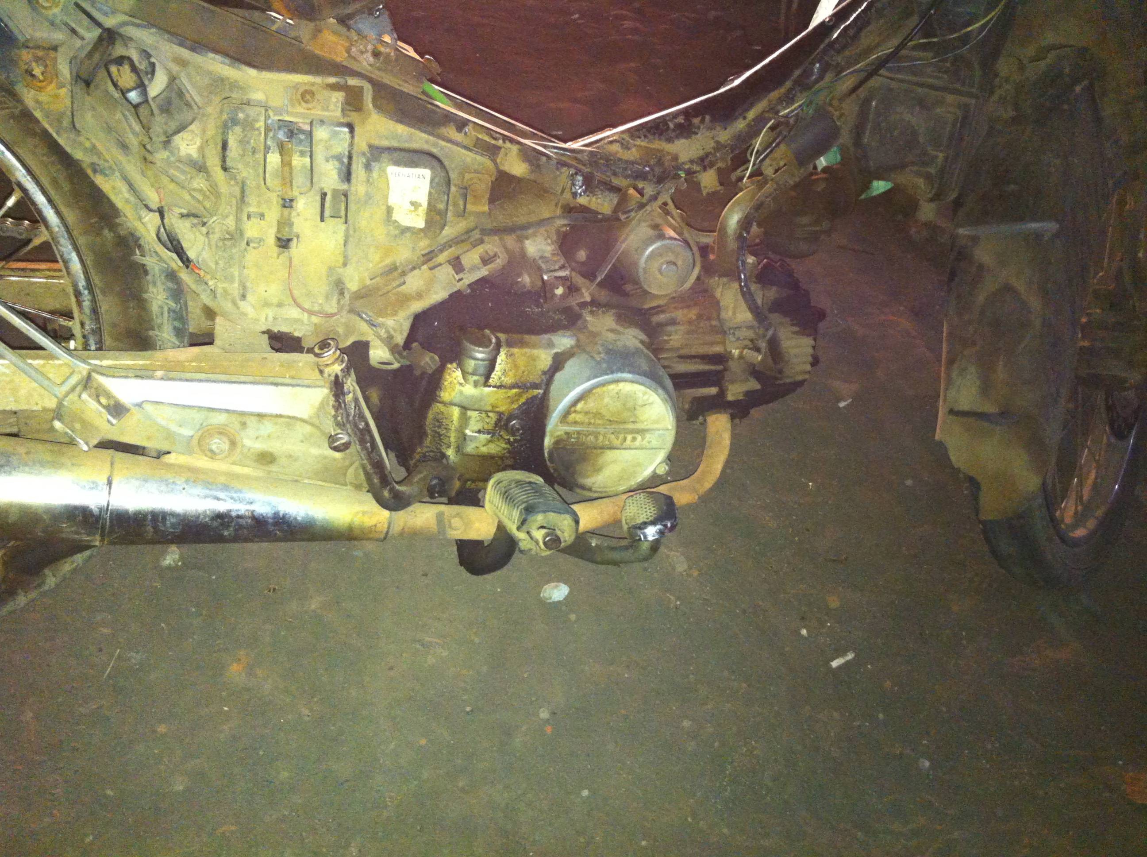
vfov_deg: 40.6
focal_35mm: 35
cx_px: 574
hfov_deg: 52.7
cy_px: 428
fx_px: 1158
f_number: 2.8
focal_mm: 3.85
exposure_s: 1/15
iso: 320
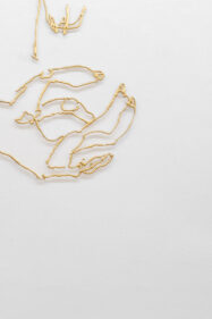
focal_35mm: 77
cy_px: 115
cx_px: 9
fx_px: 681
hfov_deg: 17.4
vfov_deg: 26.2
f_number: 9
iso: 80
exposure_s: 1/6
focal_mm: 36
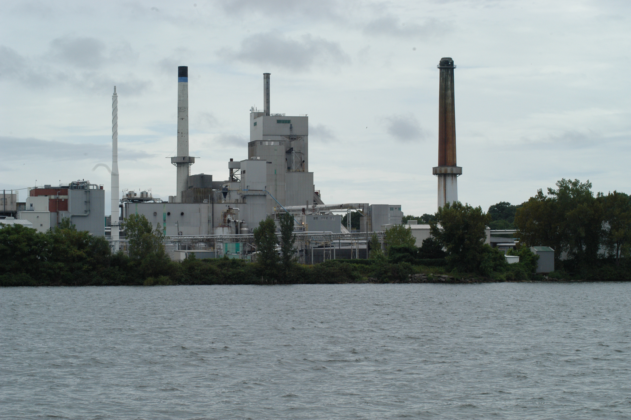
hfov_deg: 19.5
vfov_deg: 13.0
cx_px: 316
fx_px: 1839
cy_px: 210
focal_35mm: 105
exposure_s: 1/500
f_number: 13
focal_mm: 70
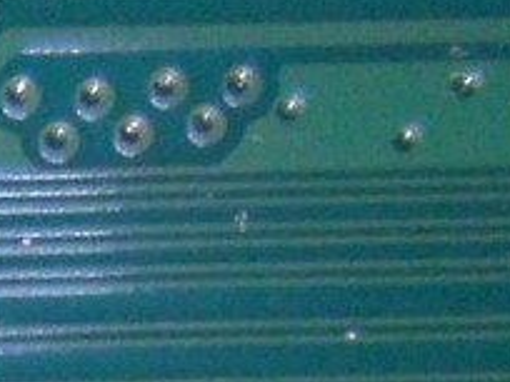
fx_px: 3123
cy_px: 1403
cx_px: -715
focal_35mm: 212
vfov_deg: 6.1
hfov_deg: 8.5
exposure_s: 1/45
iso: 200
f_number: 3.5
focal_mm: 4.9
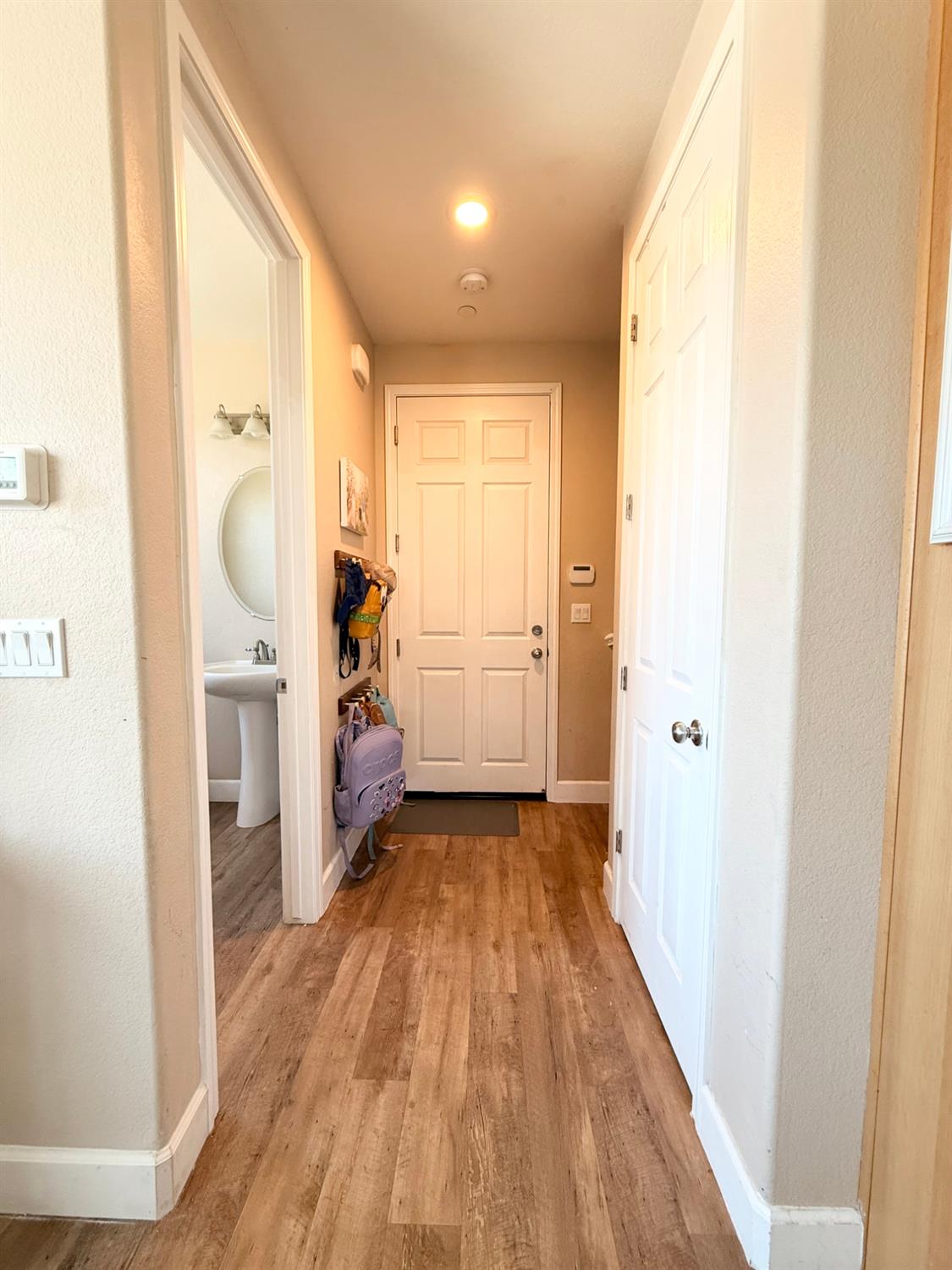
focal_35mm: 14
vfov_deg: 102.1
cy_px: 635
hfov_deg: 85.7
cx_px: 476
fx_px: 513
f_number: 2.2
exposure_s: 1/60
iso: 200
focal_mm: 2.22
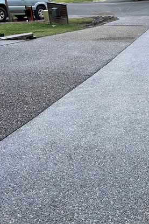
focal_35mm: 52
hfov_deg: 24.5
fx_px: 323
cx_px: 158
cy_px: 93
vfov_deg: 38.1
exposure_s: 1/74
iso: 125
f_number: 1.6
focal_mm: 5.1
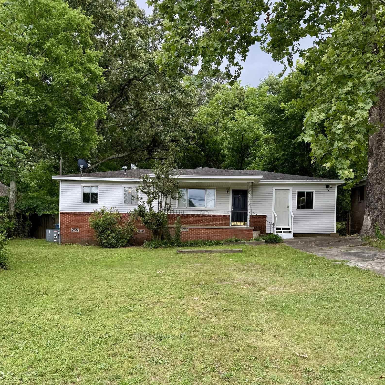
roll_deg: -0.2
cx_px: 194
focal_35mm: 31
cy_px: 234
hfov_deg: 52.5
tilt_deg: +0.4
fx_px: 390
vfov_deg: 52.1
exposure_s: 1/506
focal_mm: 6.76
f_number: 1.78
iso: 80
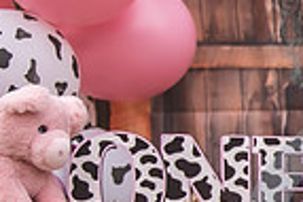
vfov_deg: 9.1
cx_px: 590
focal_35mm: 148
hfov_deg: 12.4
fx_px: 1244
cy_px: 239
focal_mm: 28
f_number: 2.8
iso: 100
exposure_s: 1/400
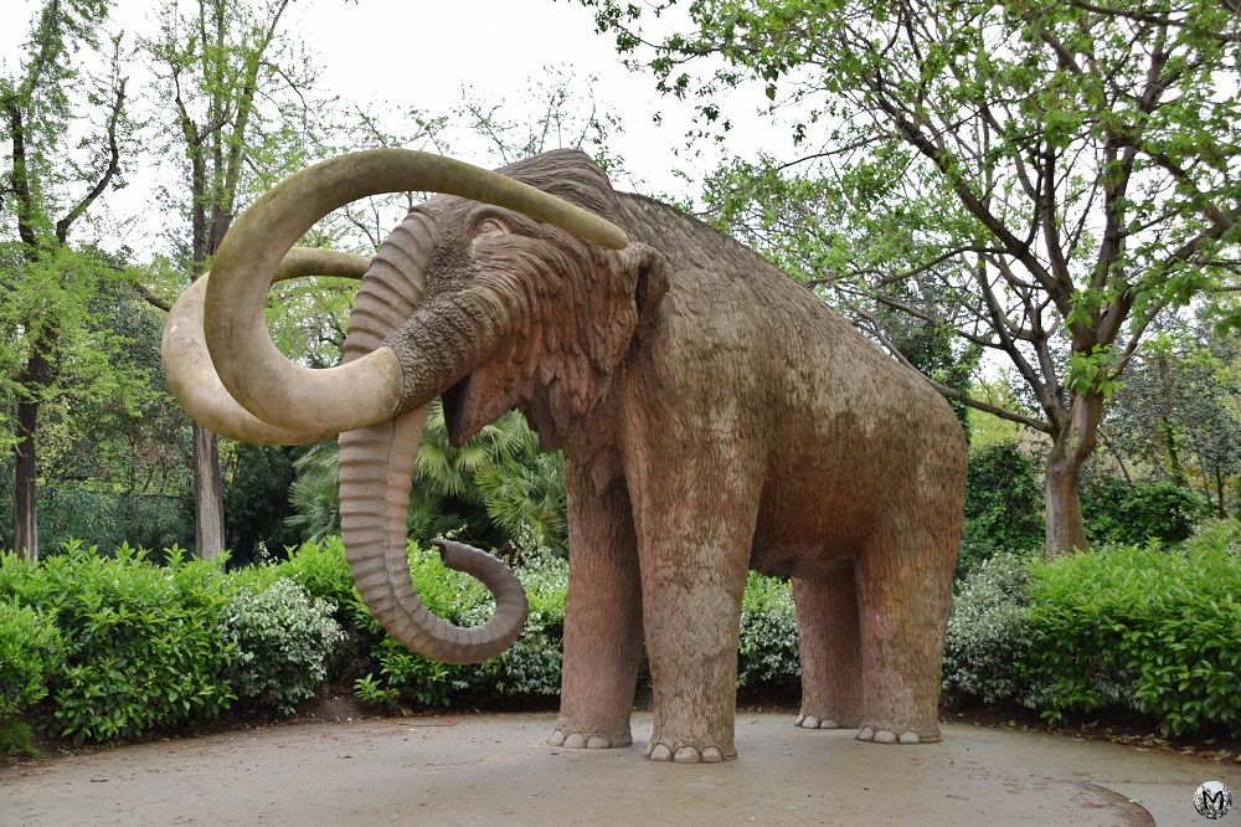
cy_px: 414
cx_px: 620
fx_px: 1241
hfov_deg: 53.1
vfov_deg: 36.8
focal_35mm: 36
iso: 400
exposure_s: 1/125
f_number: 5.6
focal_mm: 24
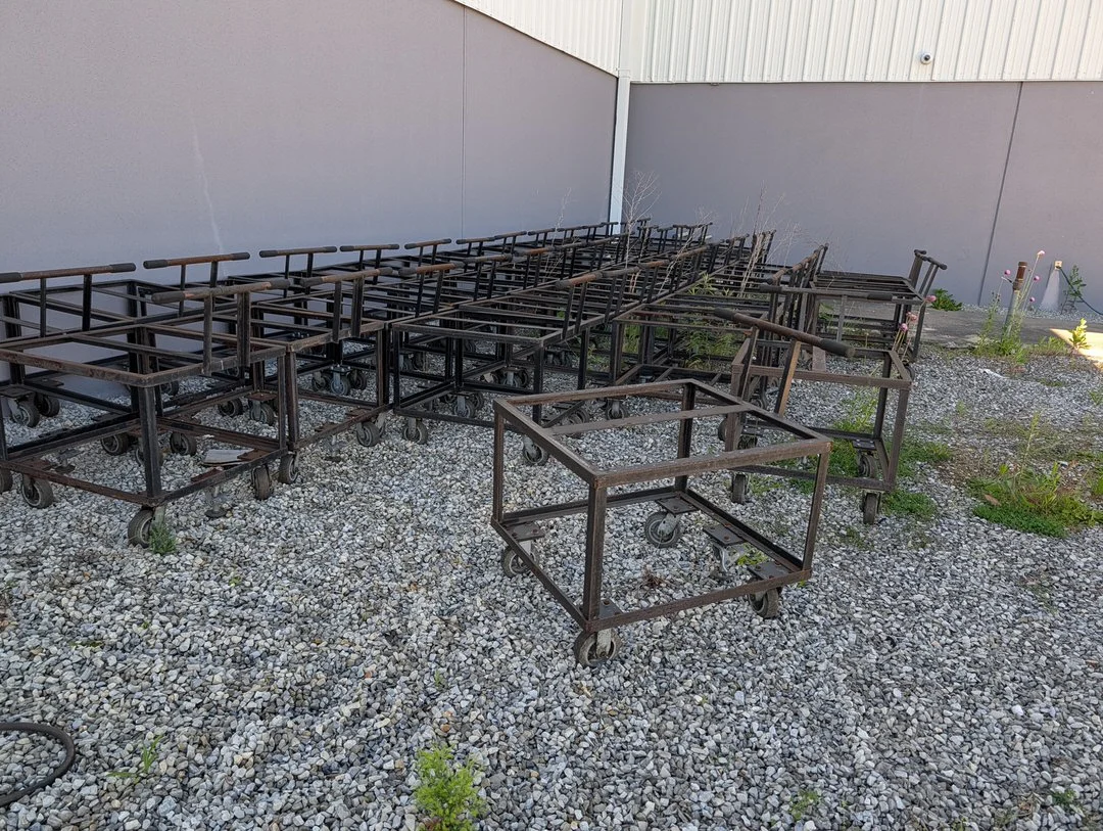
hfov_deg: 71.5
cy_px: 416
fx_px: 766
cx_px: 552
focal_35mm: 24
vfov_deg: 56.9
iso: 81
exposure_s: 1/576
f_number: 1.68
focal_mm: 6.9
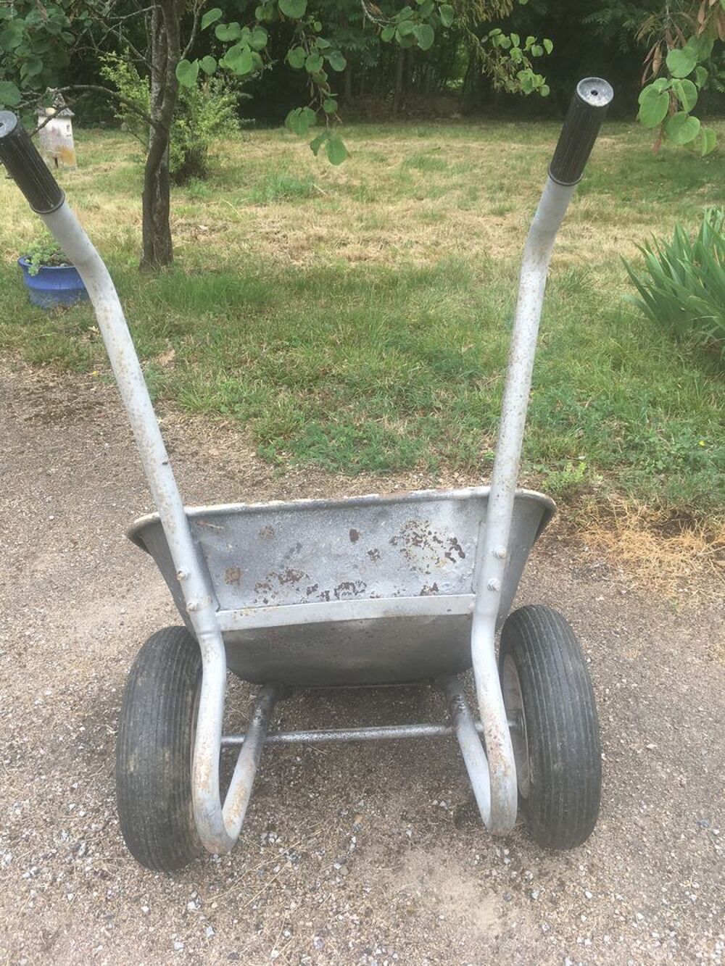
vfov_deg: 61.7
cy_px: 483
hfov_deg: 48.2
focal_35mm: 29
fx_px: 810
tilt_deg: -31.5
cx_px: 362
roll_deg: -2.8
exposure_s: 1/273
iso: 25
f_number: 2.2
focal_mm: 4.15
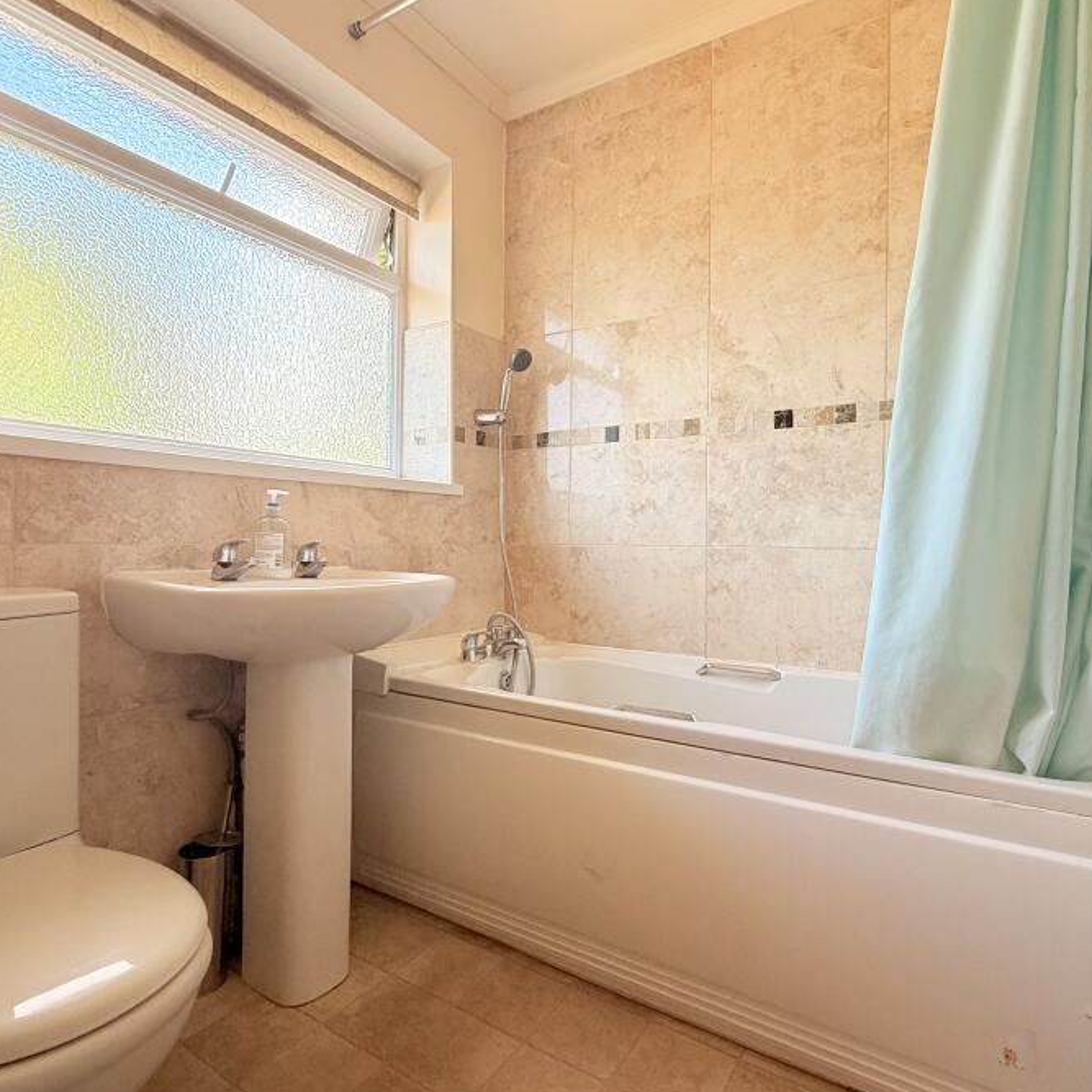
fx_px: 678
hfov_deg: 77.7
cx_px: 565
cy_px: 539
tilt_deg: +0.8
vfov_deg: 77.7
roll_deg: -0.6
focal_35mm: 19
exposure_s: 1/100
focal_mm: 2.22
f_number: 2.2
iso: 64
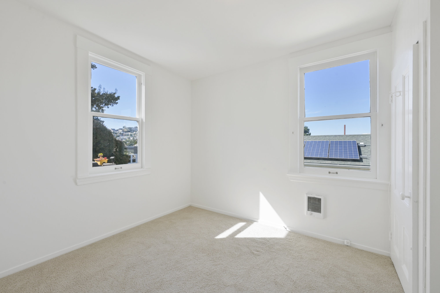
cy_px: 146
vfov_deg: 81.1
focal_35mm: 14
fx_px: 171
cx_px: 220
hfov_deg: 104.3
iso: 400
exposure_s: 1/160
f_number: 11
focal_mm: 14
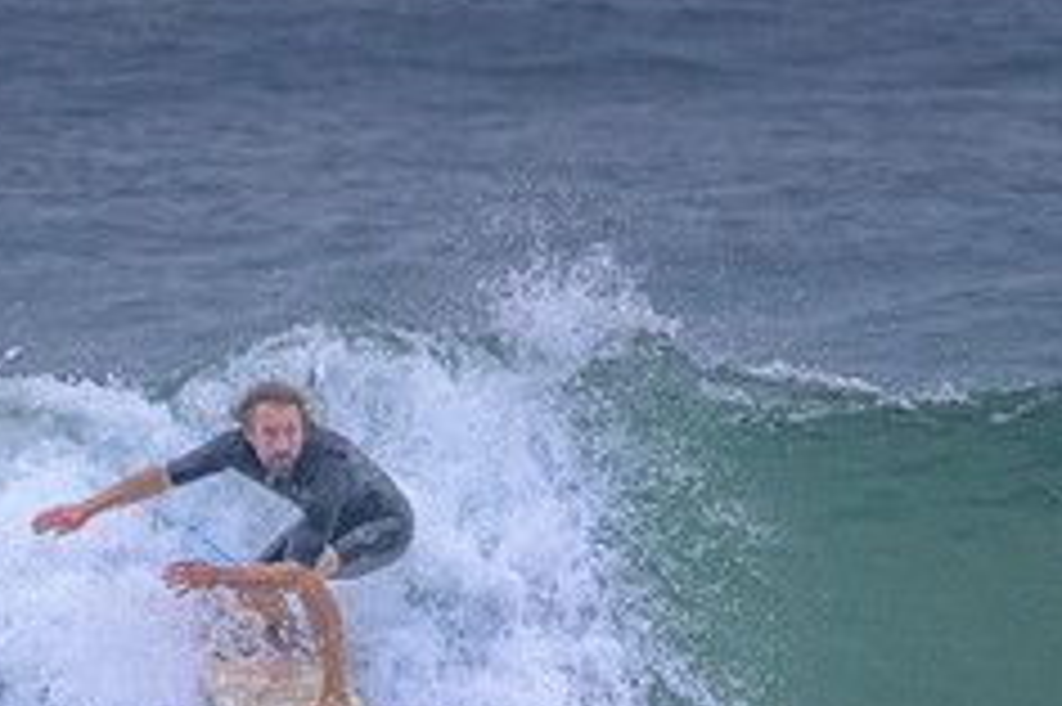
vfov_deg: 0.7
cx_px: 513
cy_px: 848
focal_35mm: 1968
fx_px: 58014
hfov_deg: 1.0
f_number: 11
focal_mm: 800
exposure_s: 1/2000
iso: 5600
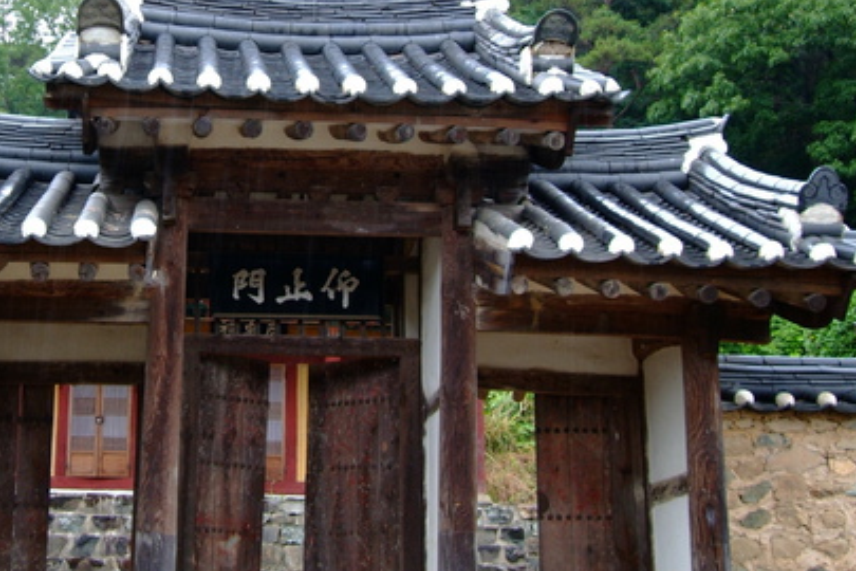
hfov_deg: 34.7
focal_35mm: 57
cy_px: 319
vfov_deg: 23.8
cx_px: 286
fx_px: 1355
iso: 400
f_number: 4
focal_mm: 22
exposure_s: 1/45
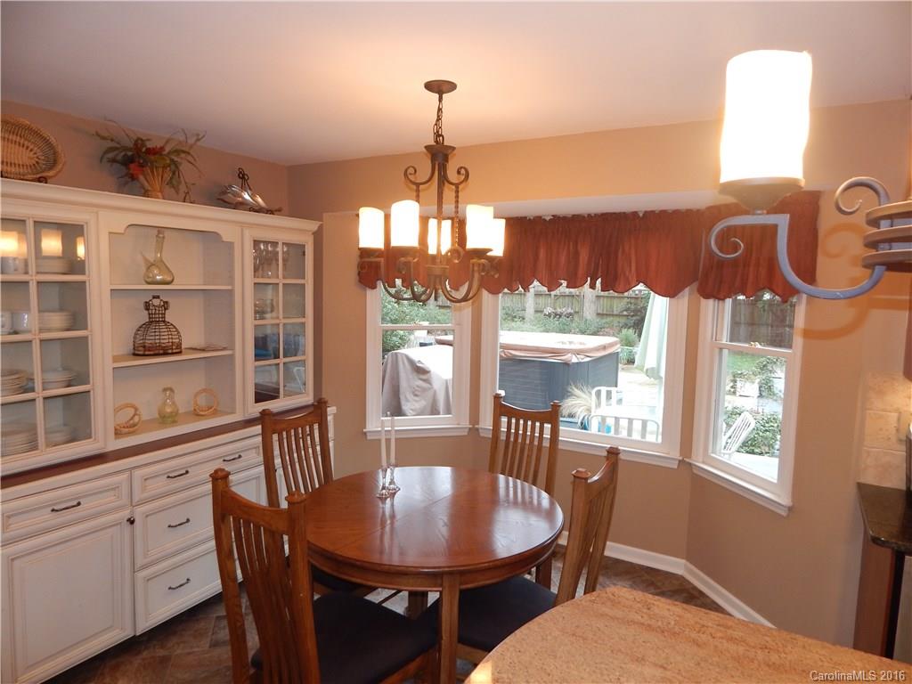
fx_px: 580
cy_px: 342
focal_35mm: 22
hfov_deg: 76.4
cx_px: 456
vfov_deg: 61.1
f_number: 3
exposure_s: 1/30
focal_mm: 4
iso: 140
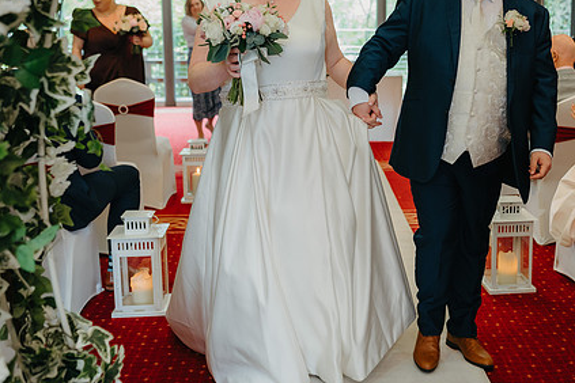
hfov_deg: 40.6
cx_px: 382
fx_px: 767
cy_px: 146
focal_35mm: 48
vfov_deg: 28.0
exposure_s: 1/160
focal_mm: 35
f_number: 2.5
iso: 1000
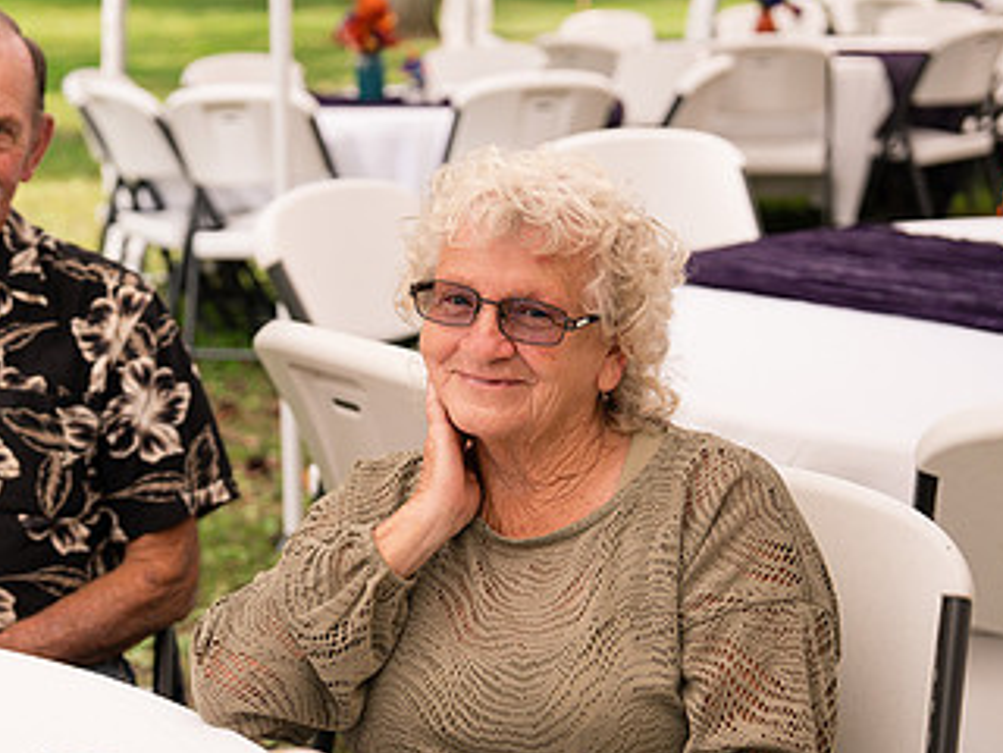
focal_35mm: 75
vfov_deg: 19.6
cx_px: 276
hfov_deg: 25.7
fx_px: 2173
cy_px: 444
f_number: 2.8
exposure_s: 1/800
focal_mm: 43
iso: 250
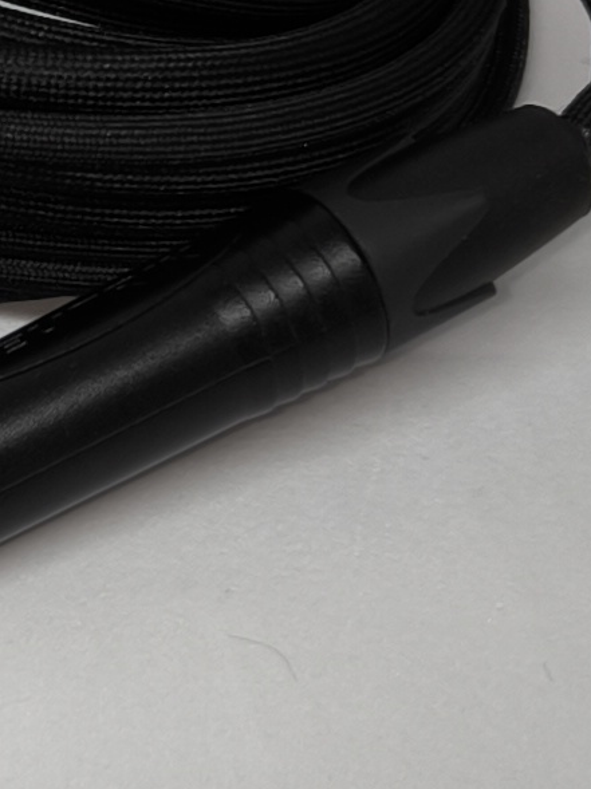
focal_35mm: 167
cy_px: 138
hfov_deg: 8.1
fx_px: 3806
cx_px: -922
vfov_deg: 11.8
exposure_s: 1/100
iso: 100
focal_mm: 6.92
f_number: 1.9
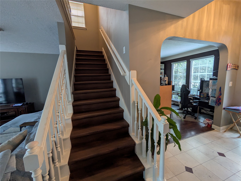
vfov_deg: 85.7
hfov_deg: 102.0
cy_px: 90
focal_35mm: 14
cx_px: 120
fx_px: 98
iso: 92
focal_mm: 1.83
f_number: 2.2
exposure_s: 1/24
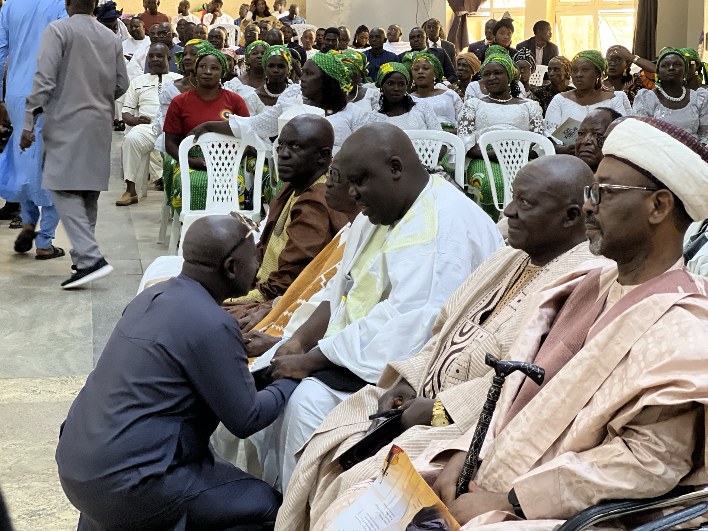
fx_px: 1575
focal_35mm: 77
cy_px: 266
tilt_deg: -7.7
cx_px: 354
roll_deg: -0.4
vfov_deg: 19.1
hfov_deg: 25.3
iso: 500
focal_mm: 9
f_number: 2.8
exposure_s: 1/46
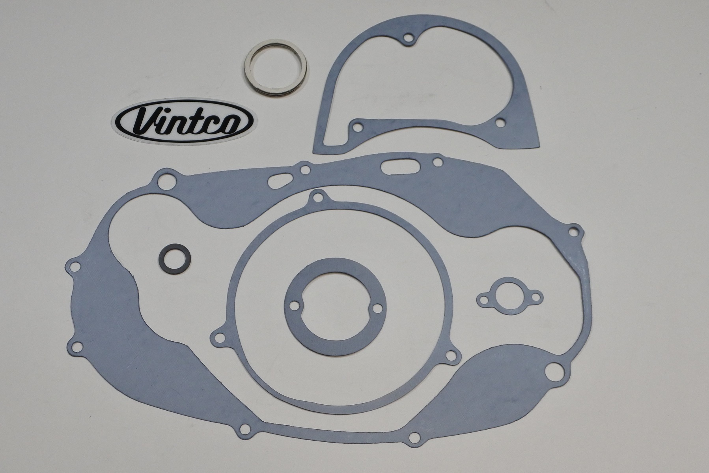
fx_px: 689
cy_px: 236
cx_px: 354
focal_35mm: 35
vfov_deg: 37.9
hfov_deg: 54.4
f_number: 4
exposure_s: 1/125
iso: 400
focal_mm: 13.1
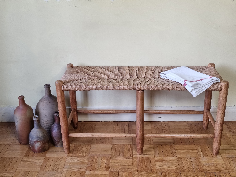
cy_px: 88
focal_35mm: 26
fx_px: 177
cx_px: 118
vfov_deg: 53.1
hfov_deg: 67.3
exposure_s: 1/100
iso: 100
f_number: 1.8
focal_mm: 5.4
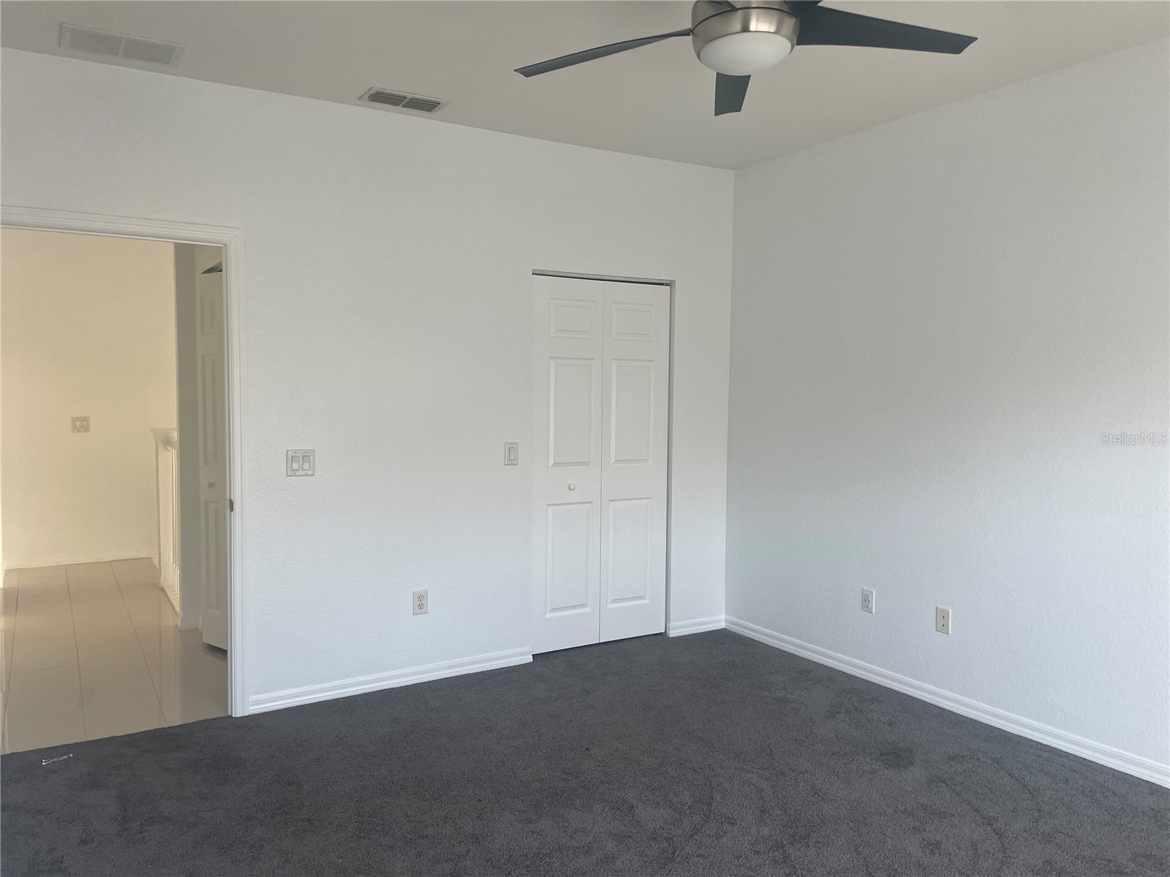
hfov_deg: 67.3
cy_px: 438
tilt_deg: -2.8
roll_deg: -0.1
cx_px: 585
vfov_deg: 53.1
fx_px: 879
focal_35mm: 26
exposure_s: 1/121
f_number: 1.6
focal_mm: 4.2
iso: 100
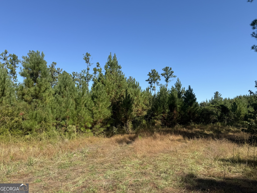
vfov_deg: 56.8
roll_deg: +0.4
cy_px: 96
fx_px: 178
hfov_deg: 71.6
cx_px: 128
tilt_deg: +9.2
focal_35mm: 24
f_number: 1.78
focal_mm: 6.76
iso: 80
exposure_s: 1/2907
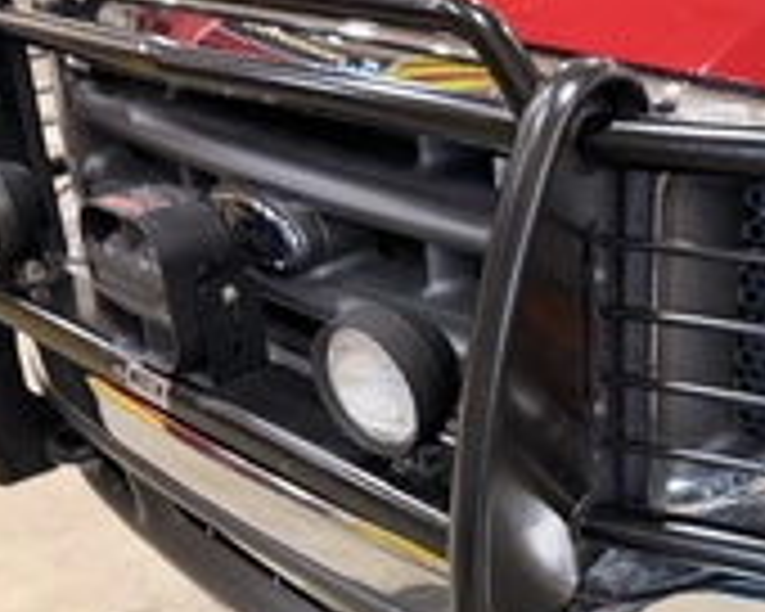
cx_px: 594
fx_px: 1245
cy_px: 486
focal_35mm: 55
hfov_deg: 33.3
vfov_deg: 27.1
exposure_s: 1/60
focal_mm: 6.76
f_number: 1.78
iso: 800
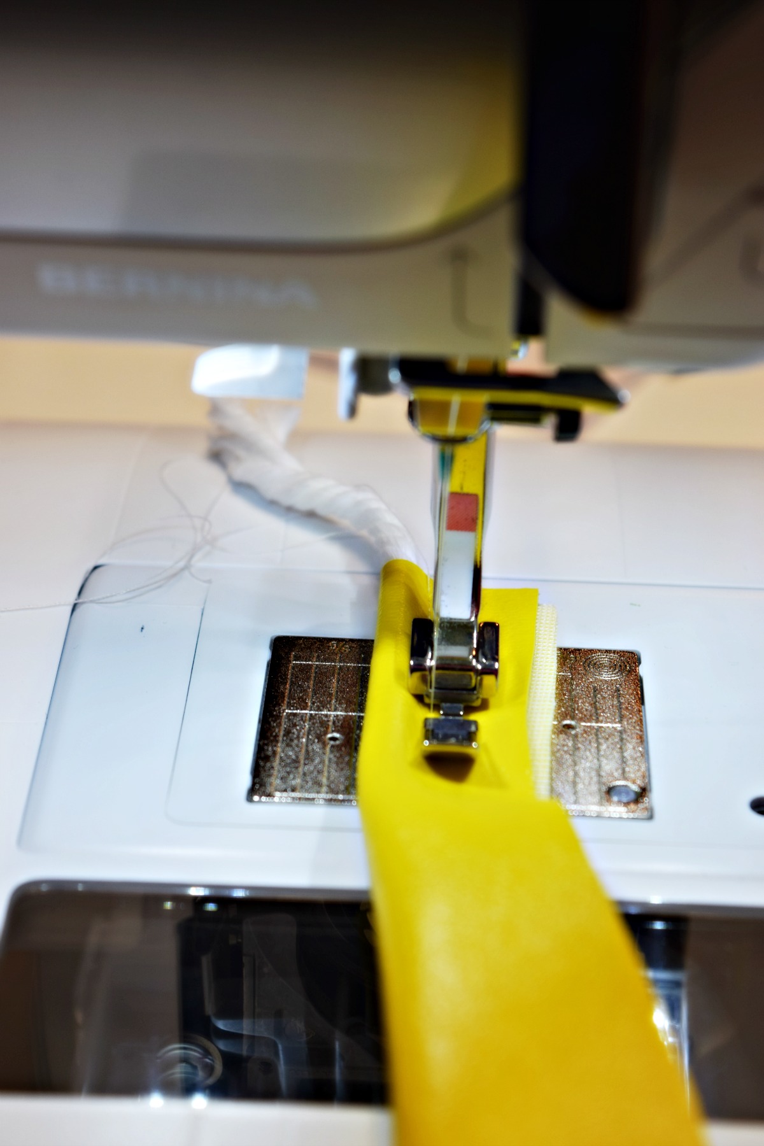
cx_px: 382
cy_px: 573
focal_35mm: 78
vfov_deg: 26.0
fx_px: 2483
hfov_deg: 17.5
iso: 400
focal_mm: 52
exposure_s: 1/125
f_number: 6.3
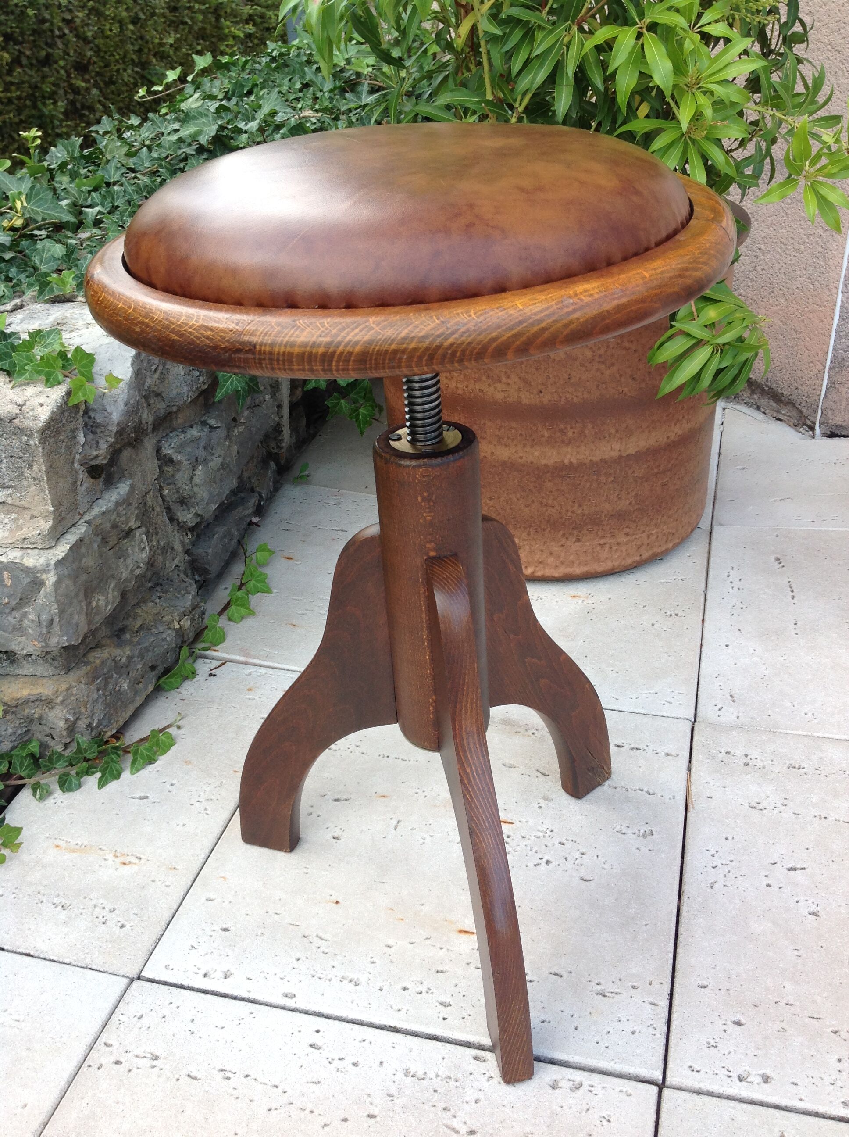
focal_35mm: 35
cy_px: 568
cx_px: 424
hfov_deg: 40.6
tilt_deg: -30.1
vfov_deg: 52.7
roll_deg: +4.6
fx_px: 1148
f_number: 2.4
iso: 50
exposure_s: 1/164
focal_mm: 4.28
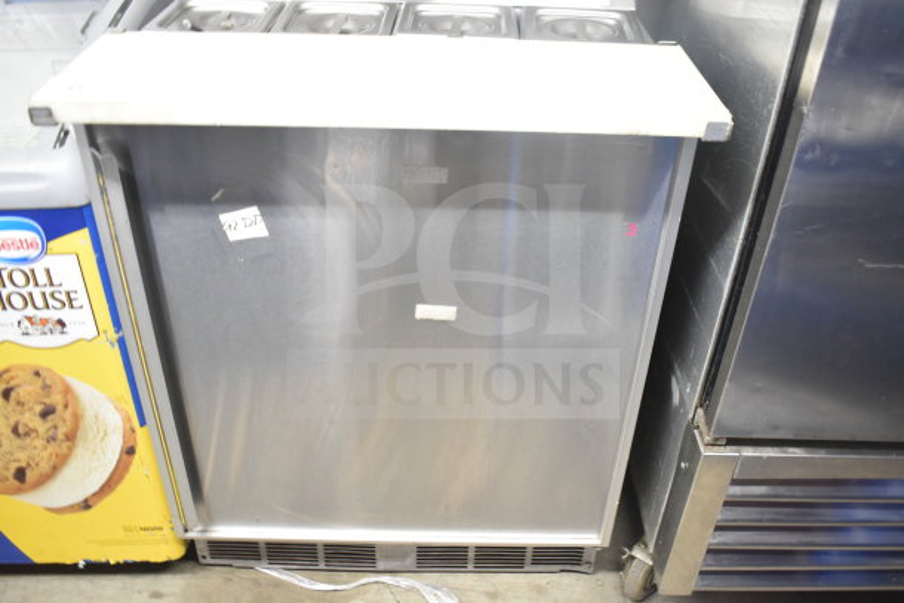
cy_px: 302
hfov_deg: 59.5
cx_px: 452
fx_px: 791
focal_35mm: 32
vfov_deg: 41.7
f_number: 3.8
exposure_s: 1/30
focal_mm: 21
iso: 1400
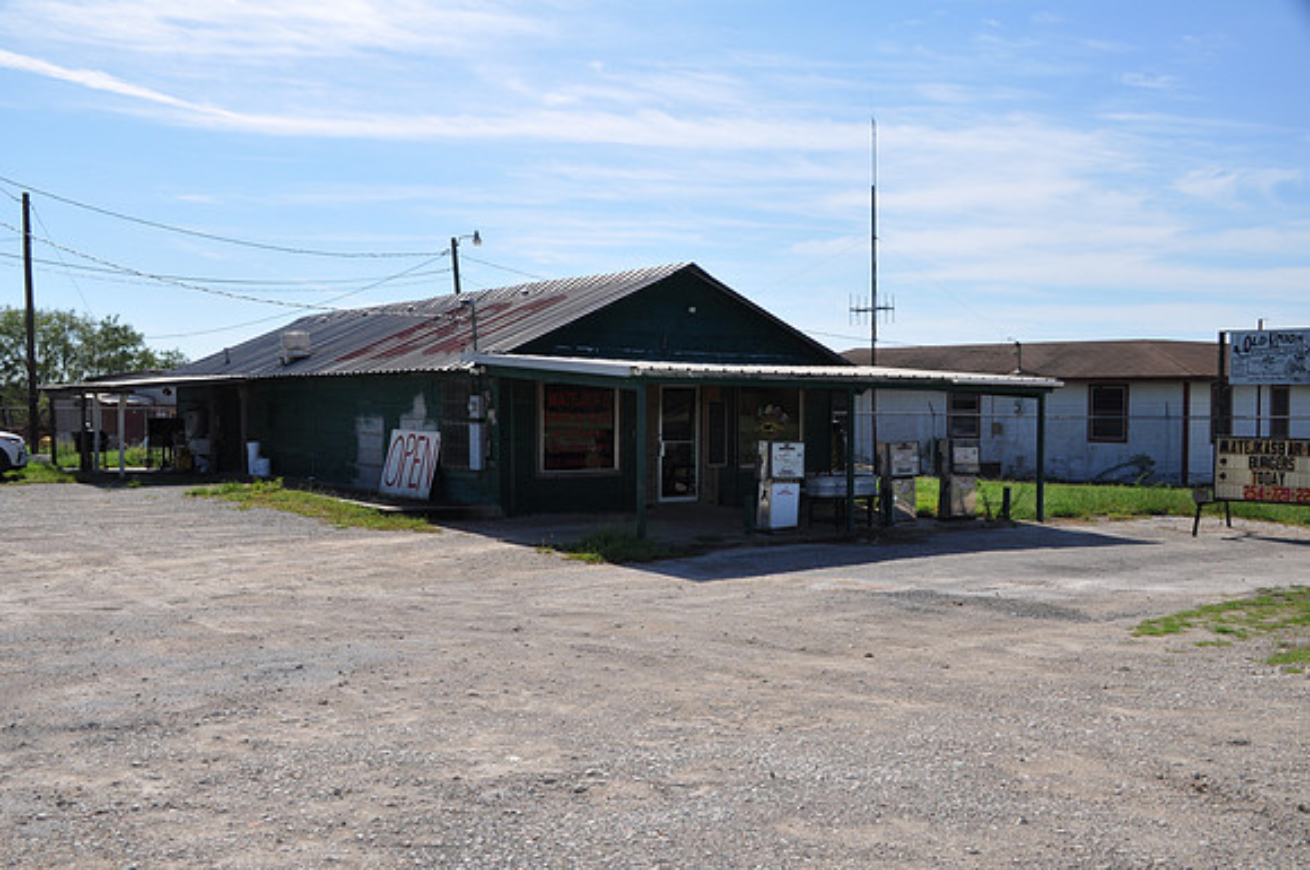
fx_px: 1417
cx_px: 655
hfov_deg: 49.6
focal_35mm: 39
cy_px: 435
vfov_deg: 34.1
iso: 200
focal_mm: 26
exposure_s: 1/160
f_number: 13
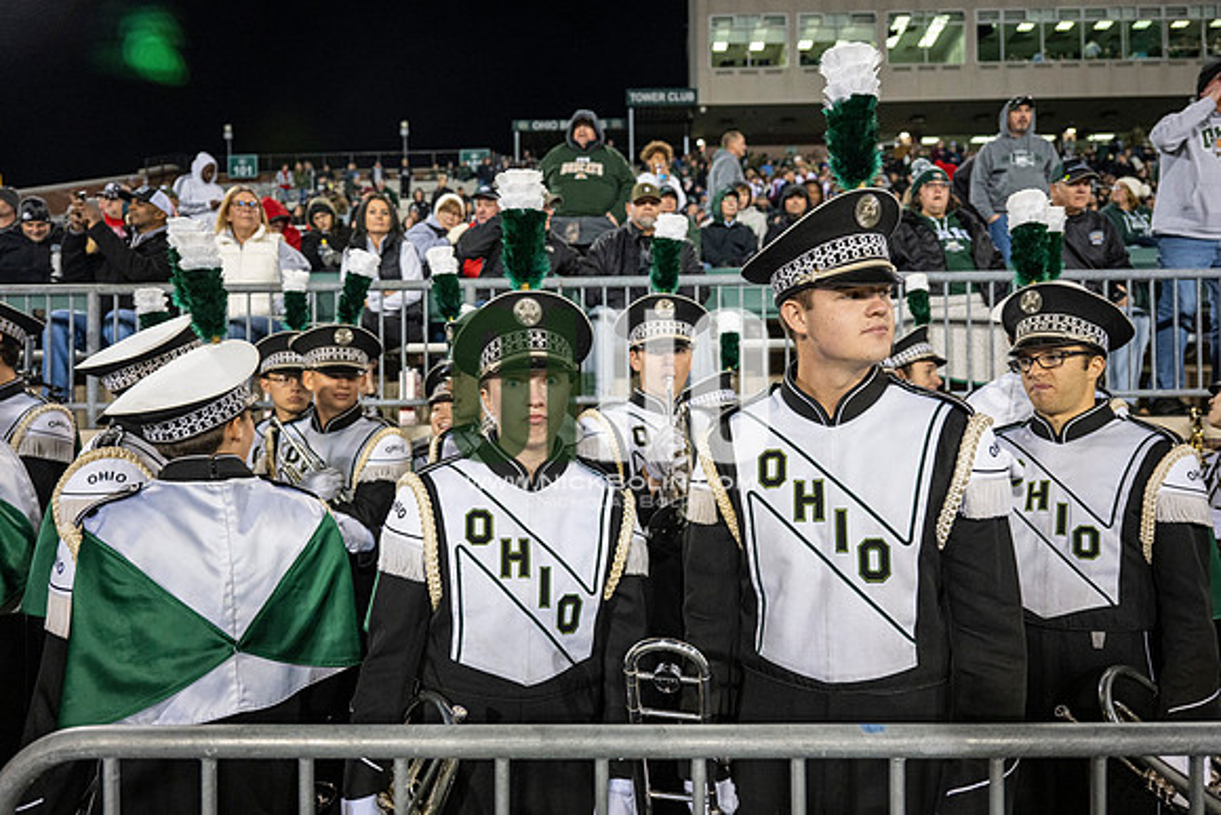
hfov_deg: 73.7
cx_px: 610
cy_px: 408
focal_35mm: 24
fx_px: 814
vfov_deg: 53.2
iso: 2000
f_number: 3.2
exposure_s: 1/500
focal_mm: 24
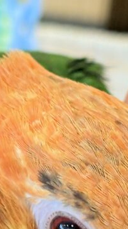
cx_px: 87
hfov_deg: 6.5
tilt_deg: -33.5
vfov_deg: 11.5
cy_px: 160
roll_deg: -5.4
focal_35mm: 187
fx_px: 1131
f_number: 1.6
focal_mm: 5.96
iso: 100
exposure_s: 1/100
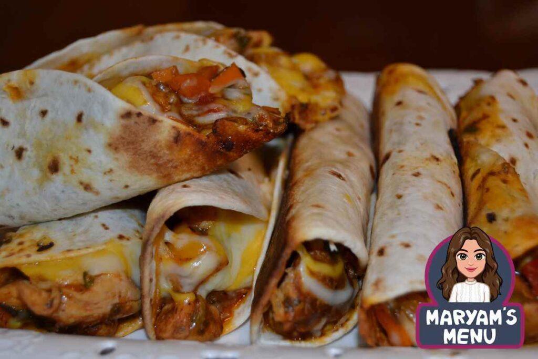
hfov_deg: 31.9
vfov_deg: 21.6
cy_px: 180
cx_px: 269
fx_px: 942
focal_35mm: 63
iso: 280
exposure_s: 1/60
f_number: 5
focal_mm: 42
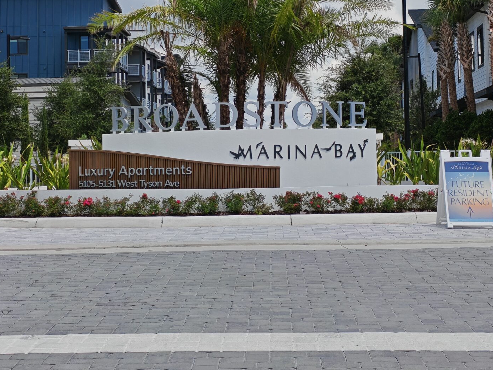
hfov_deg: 22.3
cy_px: 93
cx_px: 240
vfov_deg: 16.7
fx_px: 1253
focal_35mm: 88
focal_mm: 6.12
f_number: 1.9
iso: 50
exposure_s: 1/950
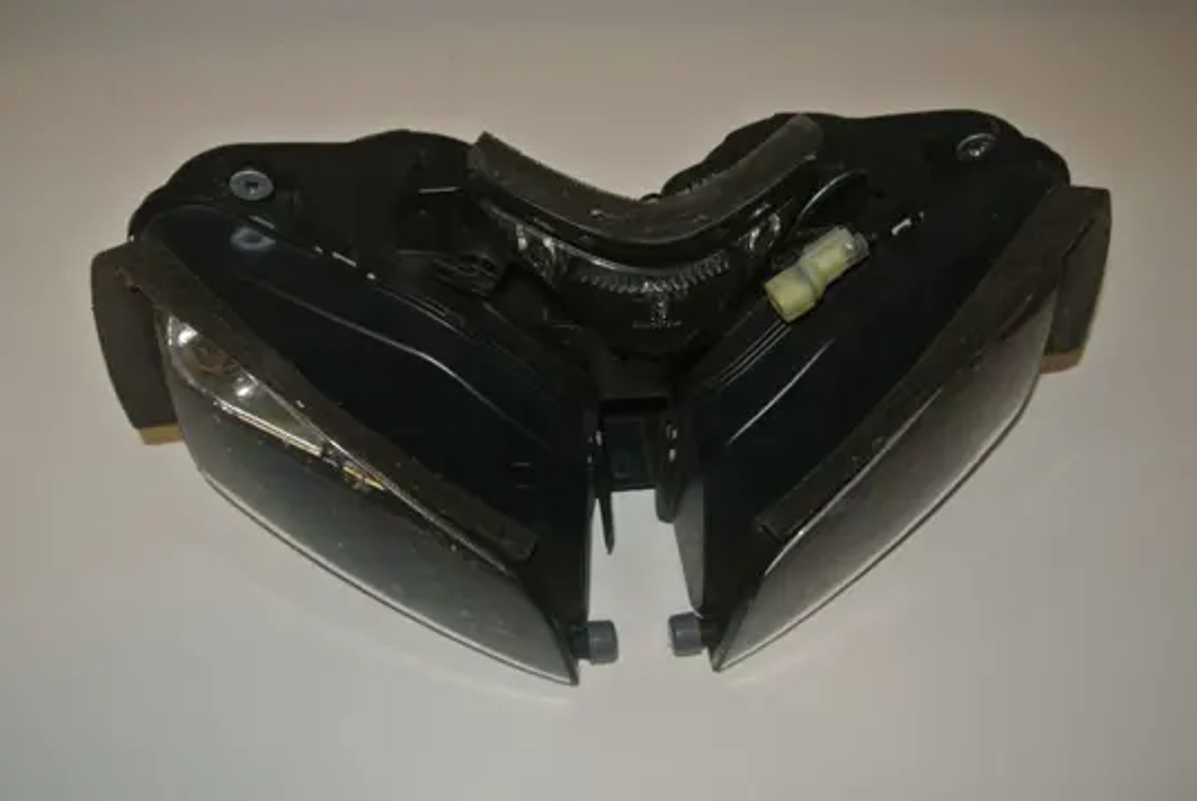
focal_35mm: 35
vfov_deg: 37.9
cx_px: 598
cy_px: 400
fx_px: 1165
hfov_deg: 54.4
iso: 200
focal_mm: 13.1
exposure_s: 1/60
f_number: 4
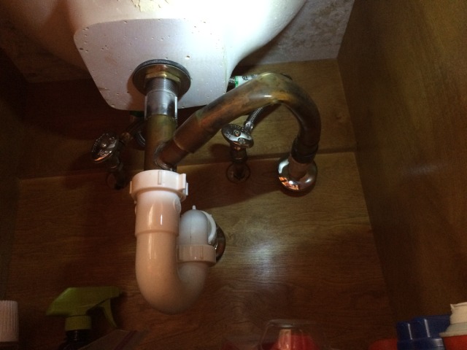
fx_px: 391
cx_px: 234
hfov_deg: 61.7
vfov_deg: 48.2
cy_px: 175
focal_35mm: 29
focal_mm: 4.15
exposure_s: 1/20
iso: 250
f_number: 2.2
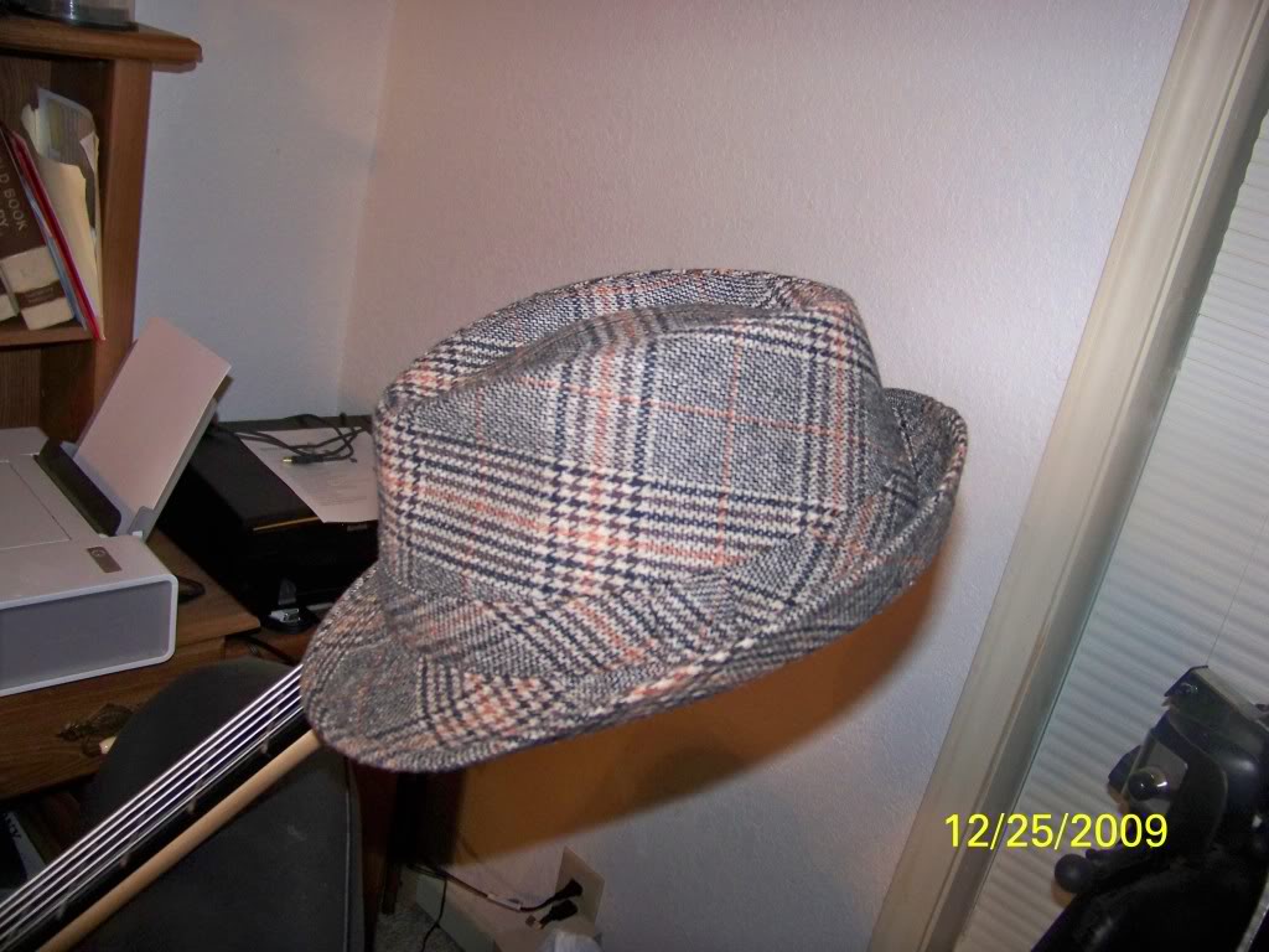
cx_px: 634
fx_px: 1210
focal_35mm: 33
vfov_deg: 42.9
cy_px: 476
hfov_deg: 55.4
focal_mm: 5.85
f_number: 2.8
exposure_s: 1/30
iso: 200
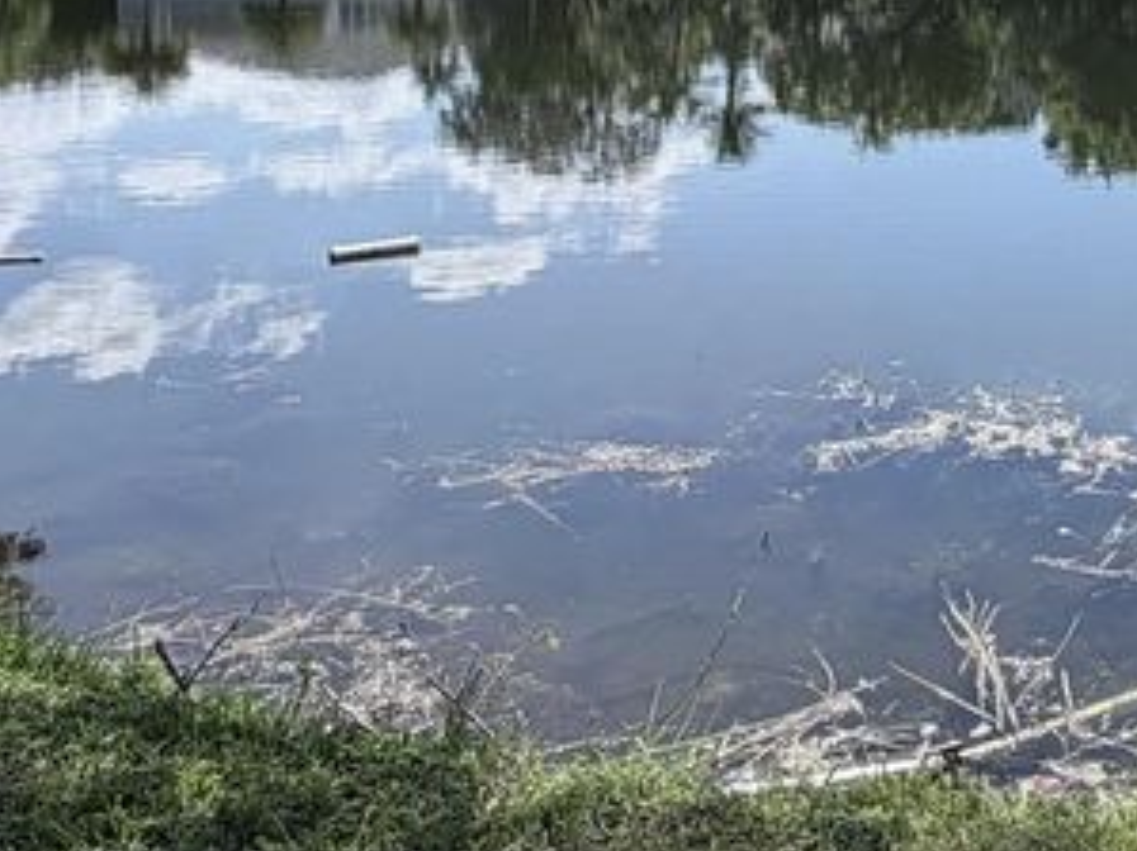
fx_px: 1576
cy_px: 46
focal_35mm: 48
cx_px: 1031
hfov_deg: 37.0
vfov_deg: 28.7
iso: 20
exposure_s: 1/1033
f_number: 2.2
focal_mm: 2.22
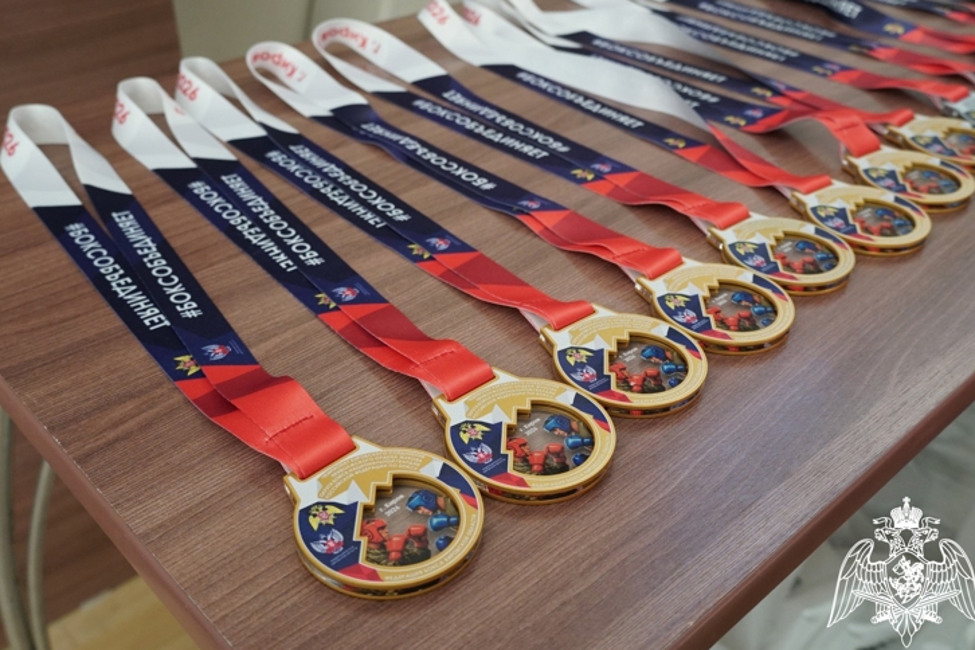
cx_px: 496
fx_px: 840
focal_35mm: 31
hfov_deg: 60.3
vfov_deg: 42.3
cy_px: 325
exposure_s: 1/160
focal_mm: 20
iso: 1000
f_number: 4
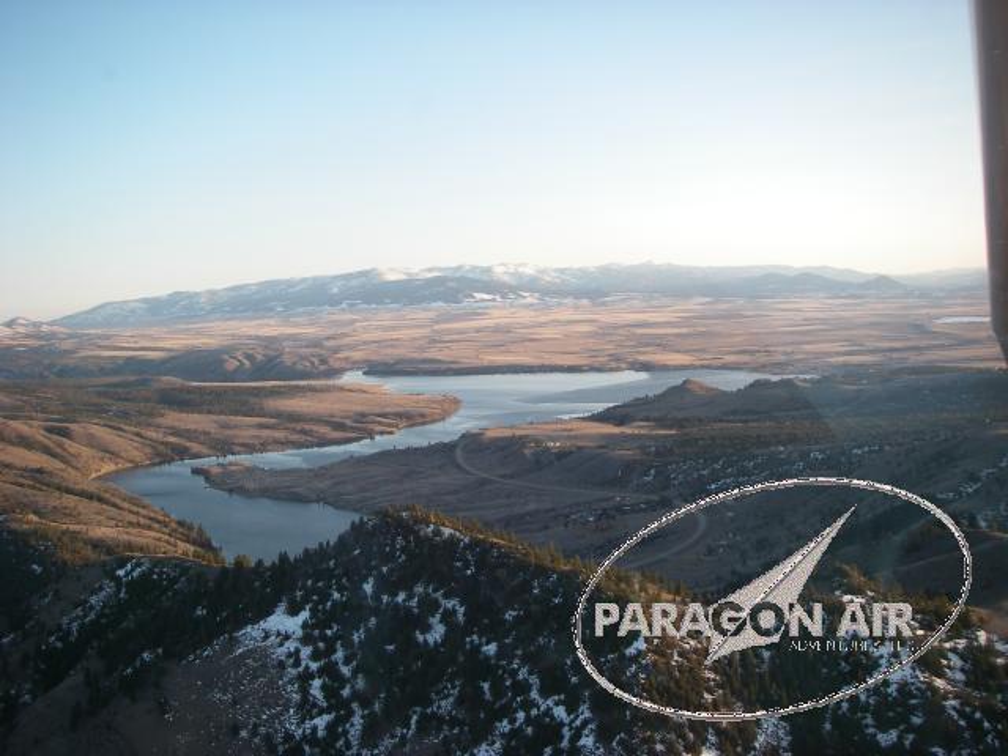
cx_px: 504
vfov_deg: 37.7
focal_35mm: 38
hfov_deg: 49.0
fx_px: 1107
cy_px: 378
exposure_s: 1/125
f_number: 3.3
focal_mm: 6.3
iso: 64
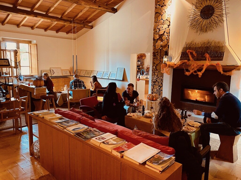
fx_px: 181
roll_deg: -1.3
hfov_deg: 67.3
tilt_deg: -8.7
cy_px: 90
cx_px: 120
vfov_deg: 53.1
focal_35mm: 26
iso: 500
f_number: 1.8
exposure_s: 1/25
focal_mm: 4.25
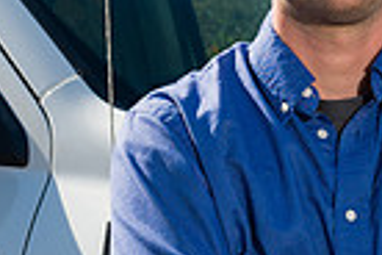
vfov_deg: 5.6
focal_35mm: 246
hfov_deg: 8.4
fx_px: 2610
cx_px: 88
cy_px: 157
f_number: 11
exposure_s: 1/200
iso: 100
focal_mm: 56
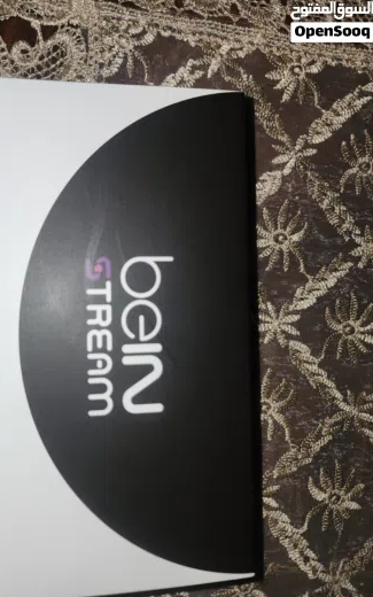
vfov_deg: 72.5
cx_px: 149
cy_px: 303
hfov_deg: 49.0
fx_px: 407
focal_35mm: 25
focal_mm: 6.4
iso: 80
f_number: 1.8
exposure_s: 1/50
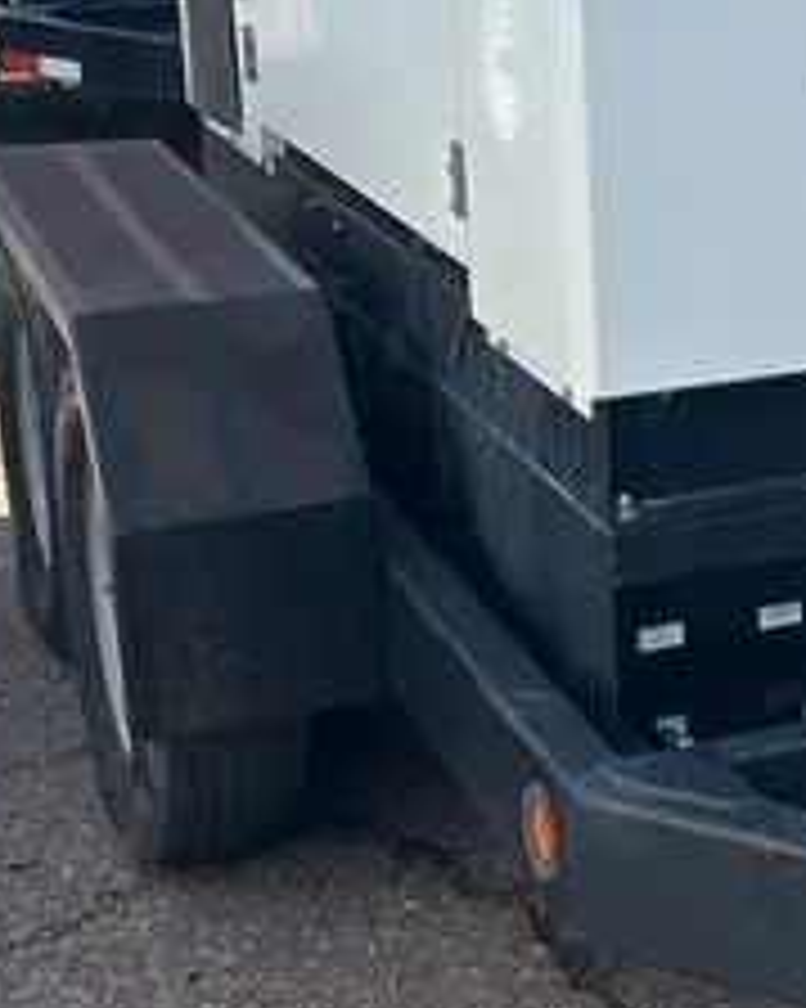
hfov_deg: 17.6
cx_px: 959
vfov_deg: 22.9
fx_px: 2477
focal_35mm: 83
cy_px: 313
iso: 50
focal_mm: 5.7
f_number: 1.5
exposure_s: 1/2994
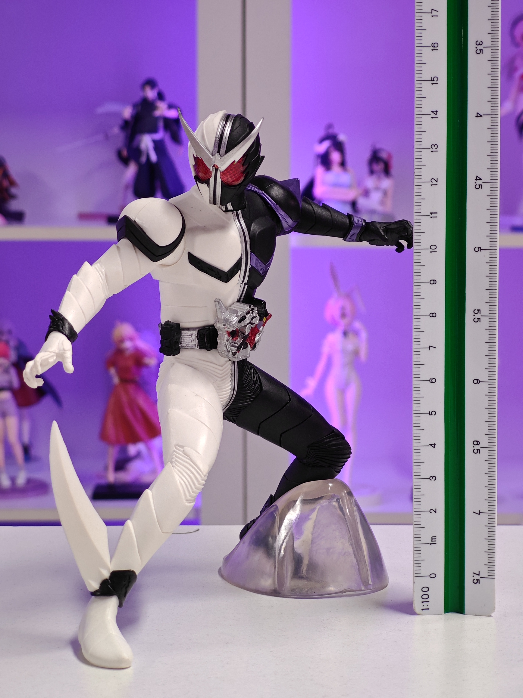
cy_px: 349
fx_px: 1612
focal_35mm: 80
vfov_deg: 24.4
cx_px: 262
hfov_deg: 18.4
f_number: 2.4
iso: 400
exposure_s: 1/20.4
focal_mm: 7.48
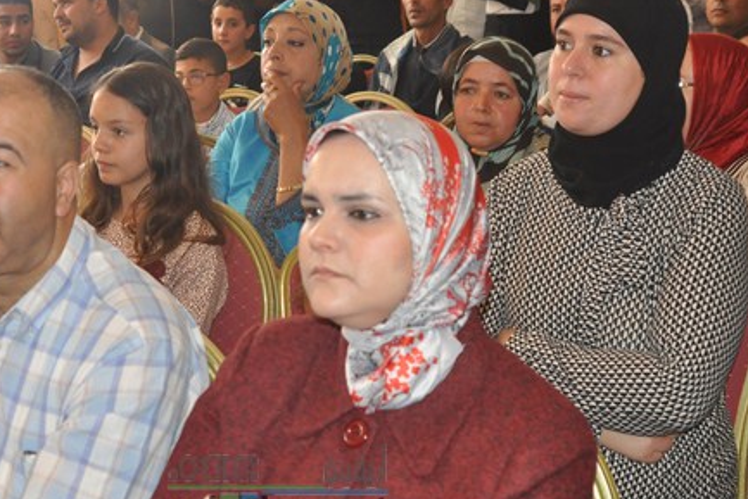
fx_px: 1289
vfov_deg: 21.9
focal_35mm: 62
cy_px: 224
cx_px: 278
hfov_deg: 32.2
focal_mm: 28
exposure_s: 1/60
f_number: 3.8
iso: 800
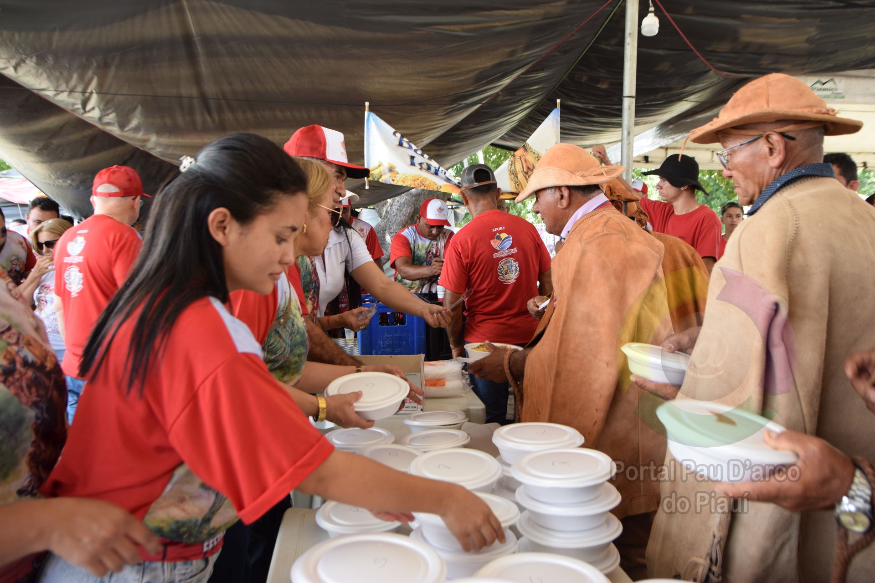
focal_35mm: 26
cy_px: 292
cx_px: 438
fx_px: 620
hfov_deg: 70.4
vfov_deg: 50.4
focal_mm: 17
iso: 100
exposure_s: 1/80
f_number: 3.2
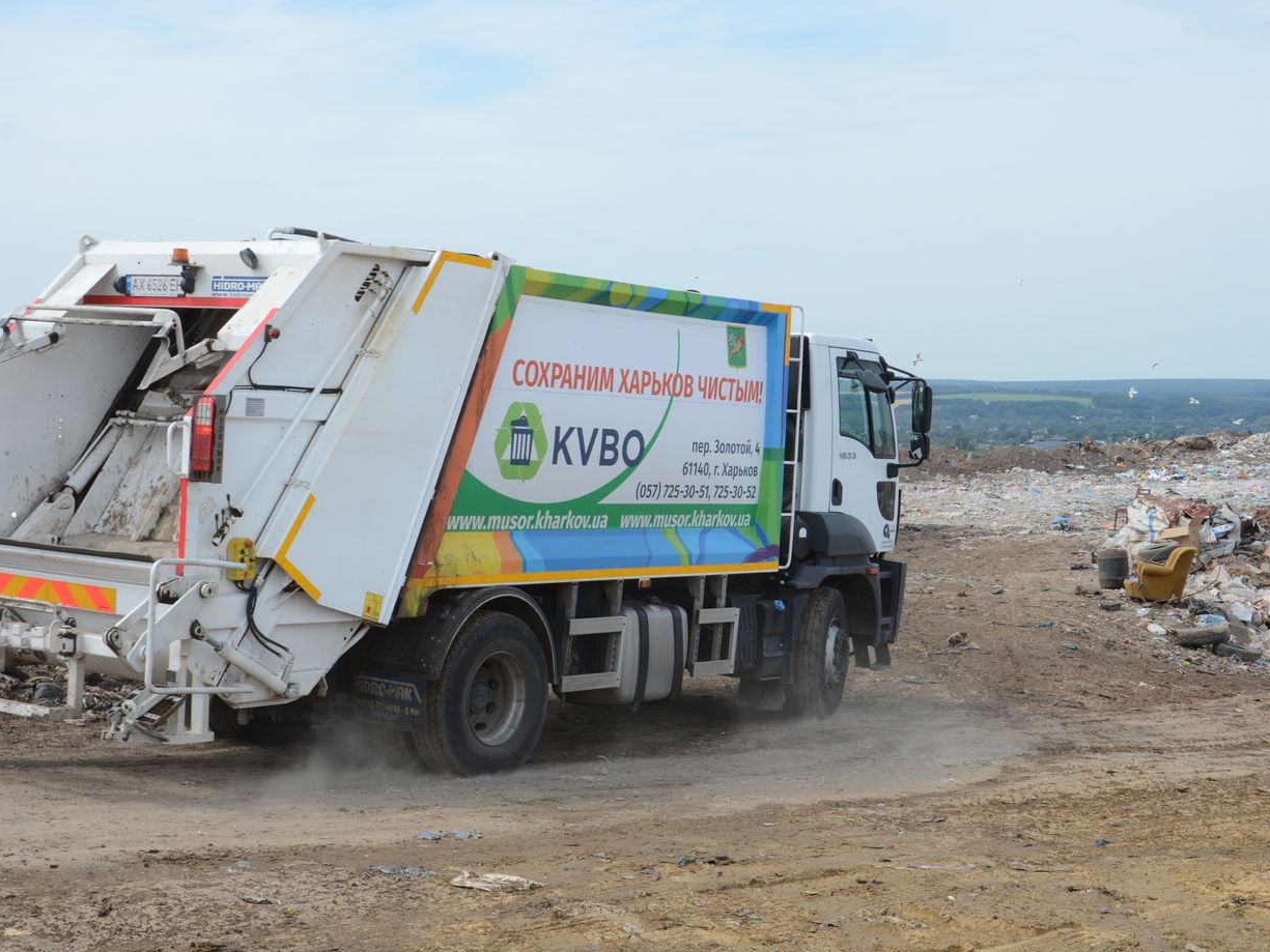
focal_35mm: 58
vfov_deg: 25.4
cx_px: 613
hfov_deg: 33.5
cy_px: 474
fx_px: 2112
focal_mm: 35
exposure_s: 1/400
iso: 400
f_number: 11
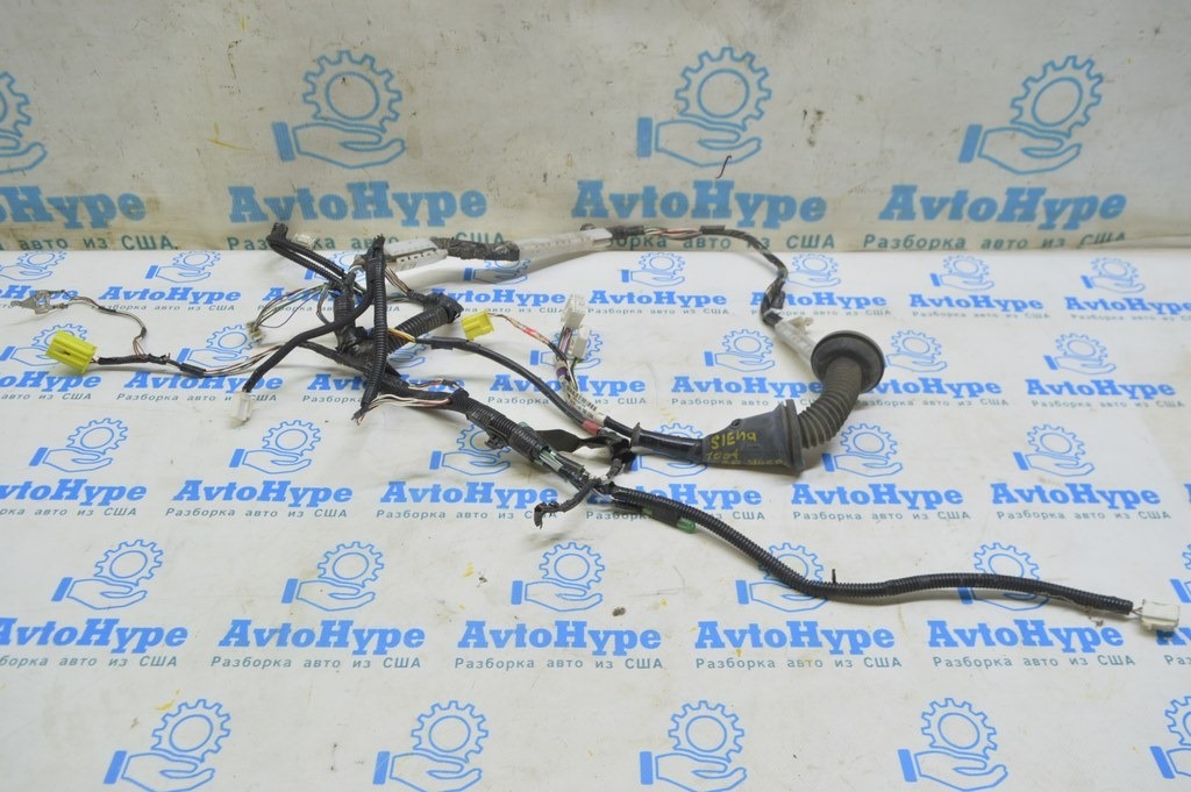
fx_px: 992
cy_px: 396
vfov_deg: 43.5
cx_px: 596
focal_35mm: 30
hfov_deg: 62.0
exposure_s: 1/20
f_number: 5.6
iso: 400
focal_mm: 20
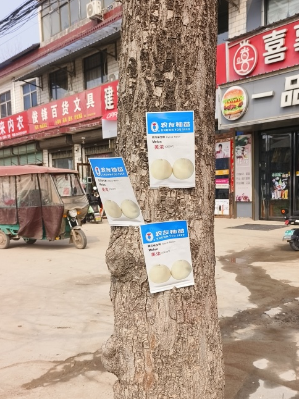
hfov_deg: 37.6
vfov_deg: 48.6
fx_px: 438
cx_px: 176
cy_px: 243
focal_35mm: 38
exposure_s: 1/1133
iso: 72
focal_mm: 5.5
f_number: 1.75
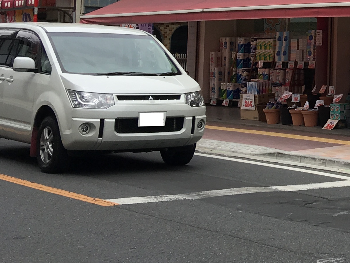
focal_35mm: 97
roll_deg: -0.2
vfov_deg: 14.9
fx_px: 981
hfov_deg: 17.6
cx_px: 561
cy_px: -30
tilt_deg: +5.8
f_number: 2.2
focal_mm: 4.15
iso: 25
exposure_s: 1/855
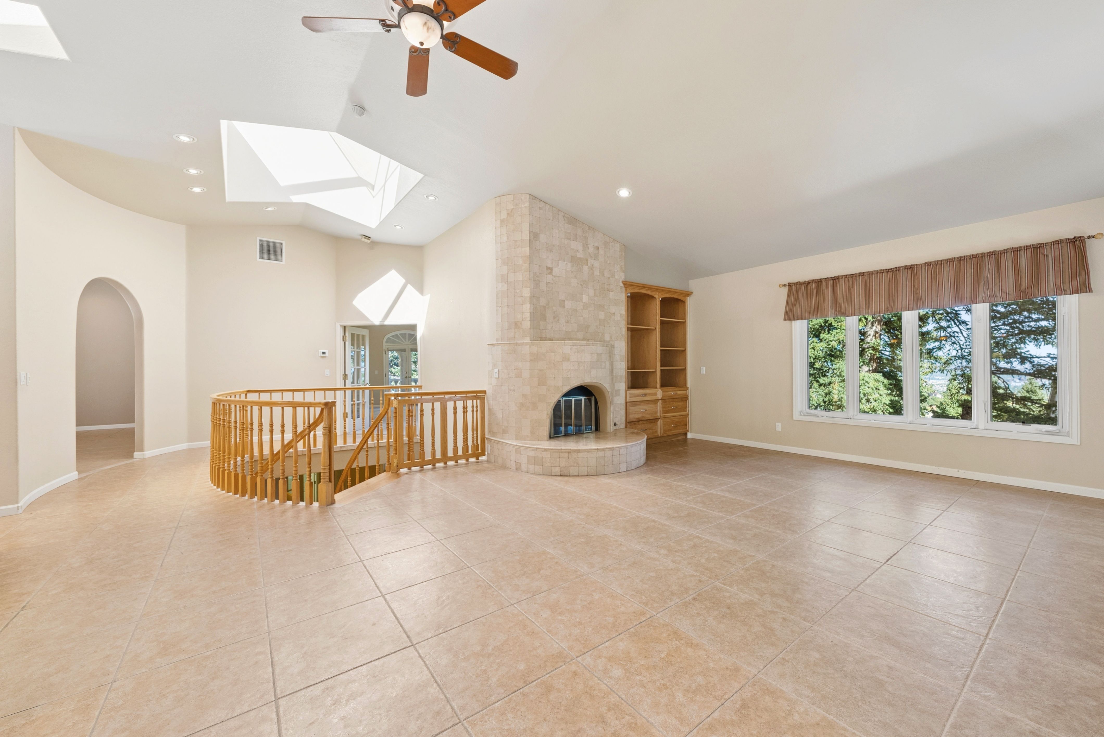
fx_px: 430
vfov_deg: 81.3
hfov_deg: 104.2
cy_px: 368
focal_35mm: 14
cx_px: 552
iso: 500
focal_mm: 14
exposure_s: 1/50
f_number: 8
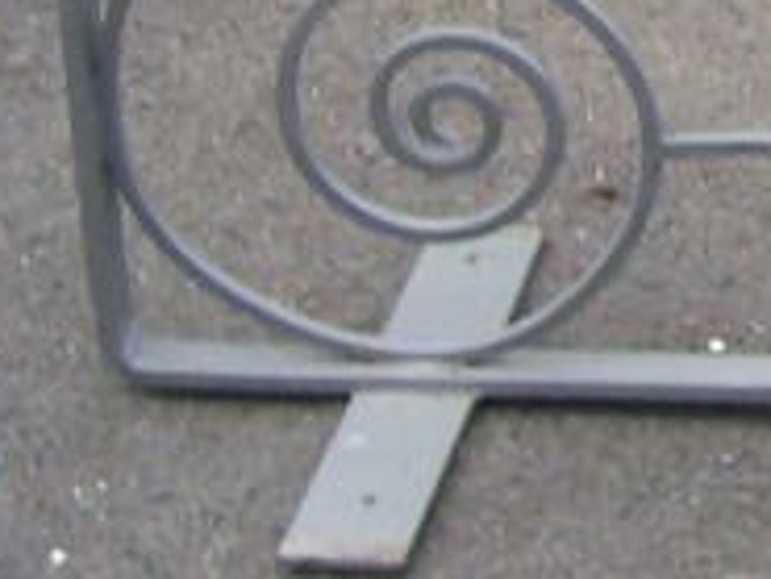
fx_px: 4212
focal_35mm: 189
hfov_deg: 9.7
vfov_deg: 7.4
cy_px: -783
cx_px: 1559
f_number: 2.8
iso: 80
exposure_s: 1/247
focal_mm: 5.8
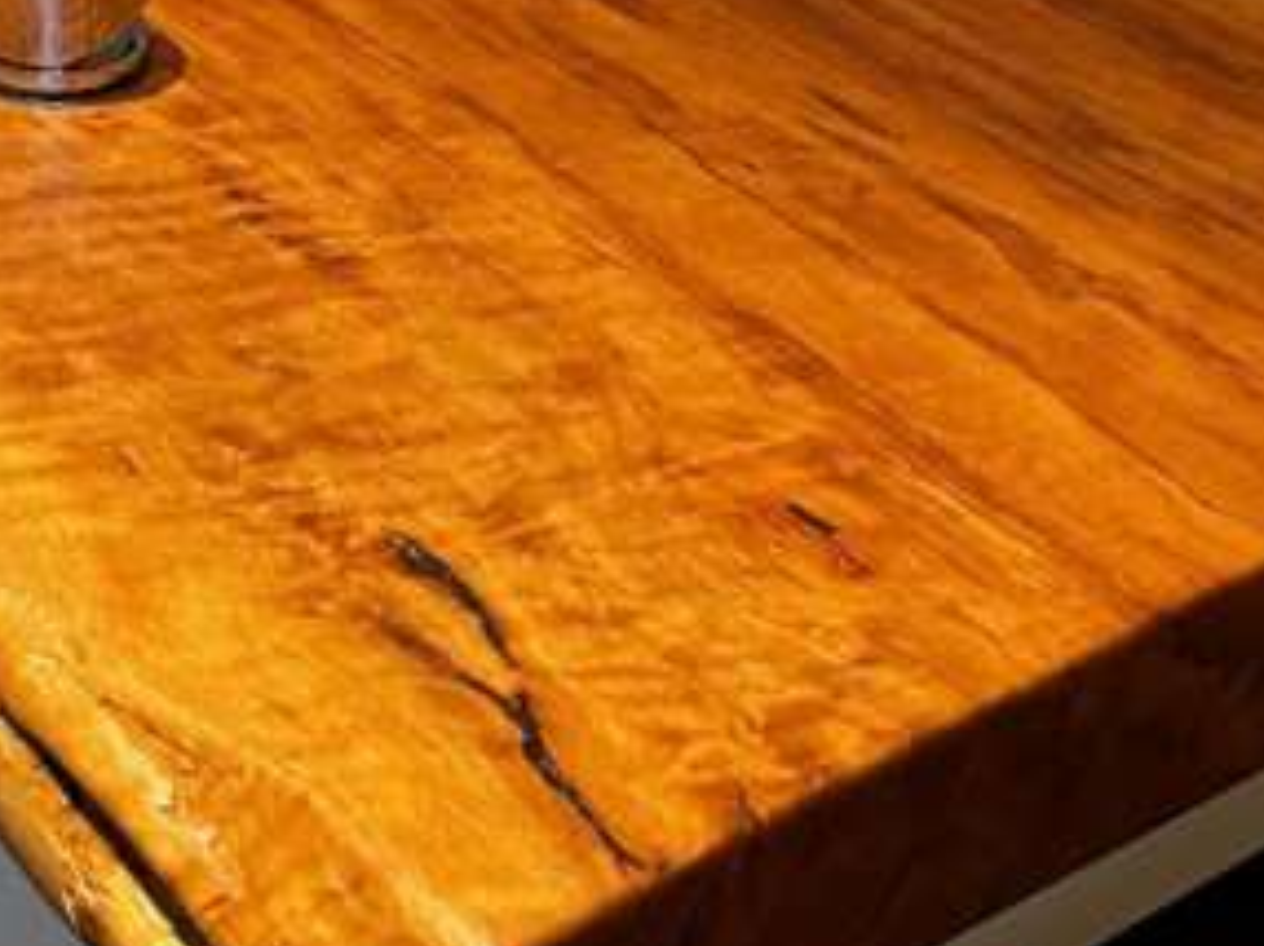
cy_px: 305
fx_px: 3138
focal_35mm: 86
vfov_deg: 17.1
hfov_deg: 22.6
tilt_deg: -29.9
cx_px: 380
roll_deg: -2.5
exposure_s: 1/60
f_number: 1.78
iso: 400
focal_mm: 6.86
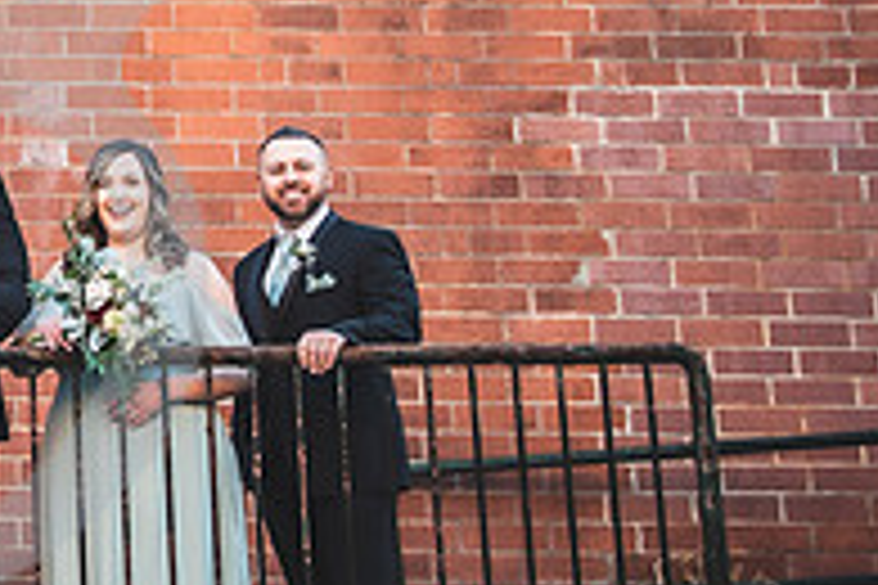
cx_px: -313
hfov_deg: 18.4
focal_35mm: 102
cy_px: 83
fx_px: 2487
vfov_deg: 13.3
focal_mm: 34
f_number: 2.8
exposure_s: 1/160
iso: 100
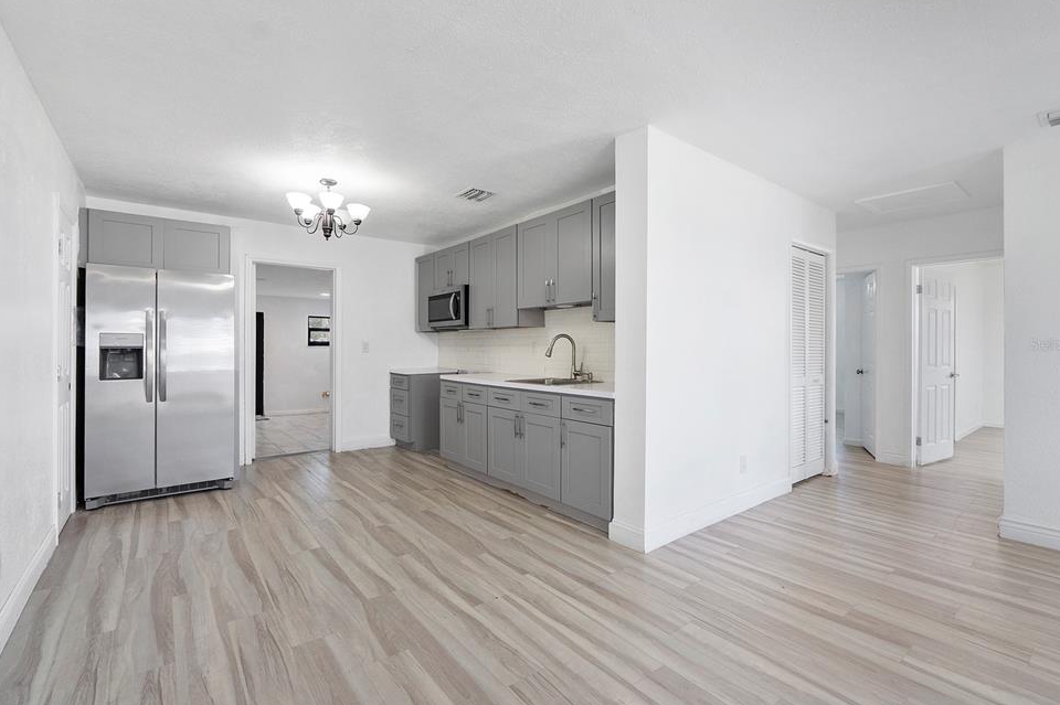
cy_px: 344
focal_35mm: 16
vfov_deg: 73.7
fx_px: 471
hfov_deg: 96.8
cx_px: 528
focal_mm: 10
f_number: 8
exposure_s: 1/80
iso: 640
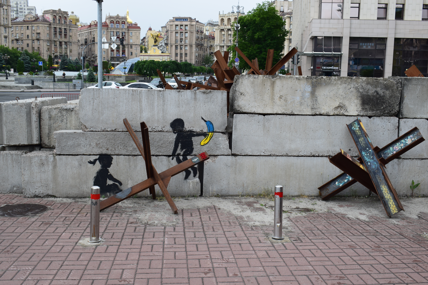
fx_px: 446
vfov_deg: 35.5
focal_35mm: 38
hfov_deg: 51.3
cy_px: 142
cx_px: 214
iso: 400
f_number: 10
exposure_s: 1/250
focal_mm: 25
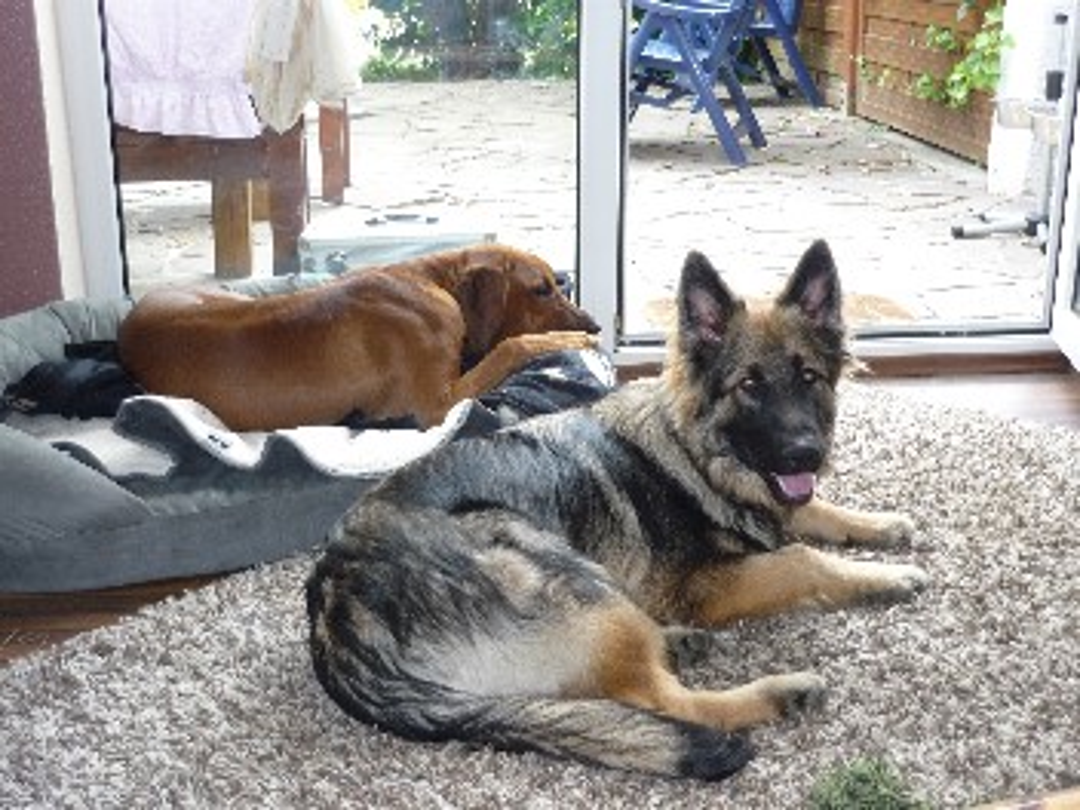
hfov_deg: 42.9
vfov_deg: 32.9
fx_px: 1373
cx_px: 540
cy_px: 405
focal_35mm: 44
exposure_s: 1/30
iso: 125
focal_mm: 7.2
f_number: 3
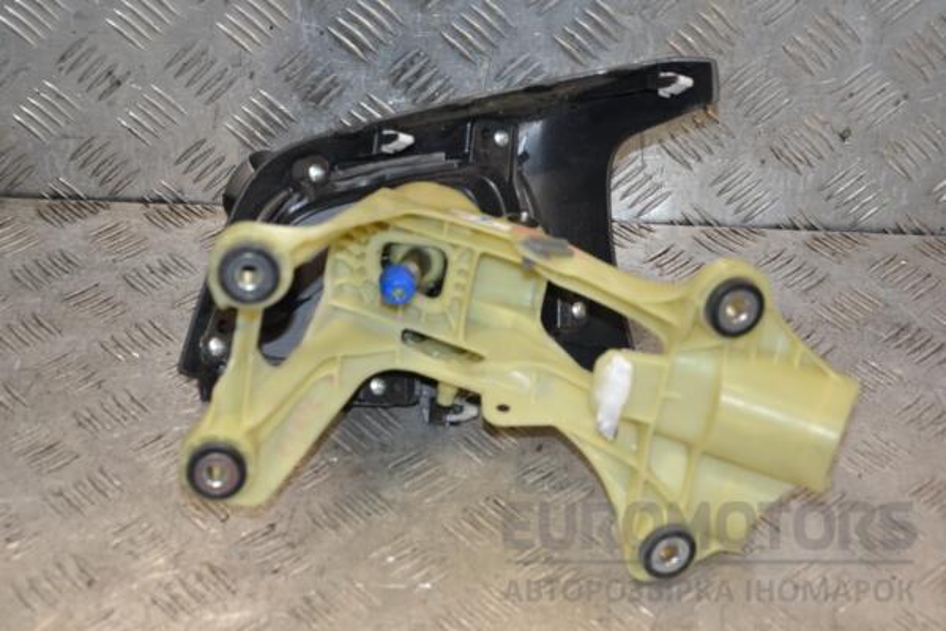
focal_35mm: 72
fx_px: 1892
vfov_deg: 18.9
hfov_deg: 28.1
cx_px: 473
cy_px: 316
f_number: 5.6
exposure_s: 1/200
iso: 800
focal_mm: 48
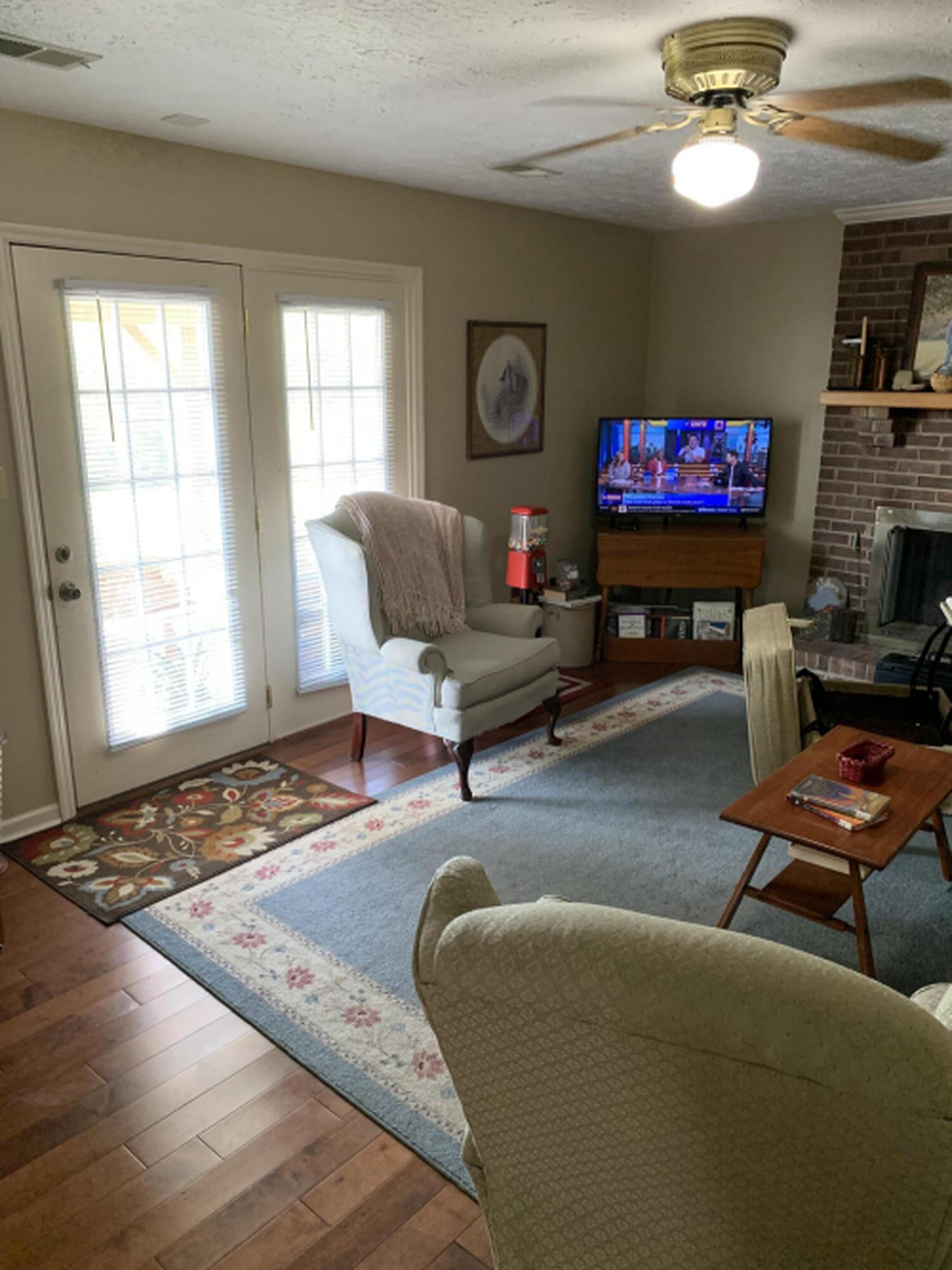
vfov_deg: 67.3
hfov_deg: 53.0
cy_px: 635
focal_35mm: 26
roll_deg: +0.0
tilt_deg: -15.2
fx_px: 954
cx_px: 476
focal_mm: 4.25
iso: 200
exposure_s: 1/60
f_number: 1.8
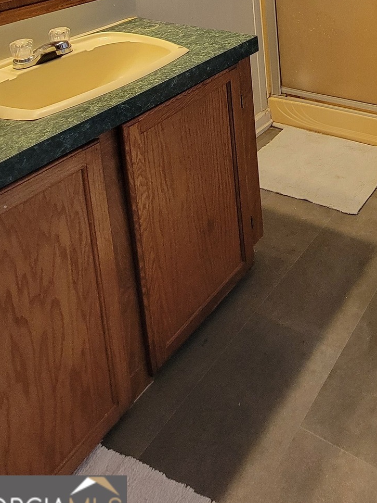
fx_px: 450
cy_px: -65
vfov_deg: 43.4
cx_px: 397
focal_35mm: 31
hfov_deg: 38.9
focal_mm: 2.2
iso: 400
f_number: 2.2
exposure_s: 1/60
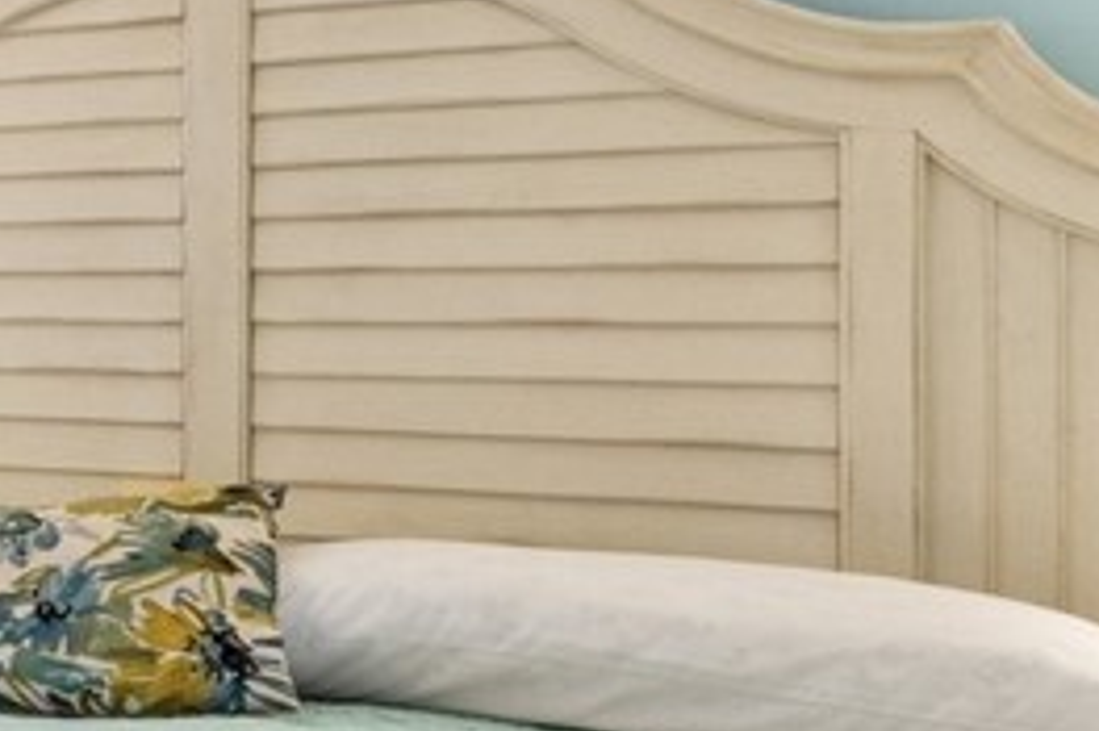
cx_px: -1145
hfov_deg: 18.6
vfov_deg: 21.6
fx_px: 1917
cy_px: 453
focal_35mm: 63
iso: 800
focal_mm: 15.2
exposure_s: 1/10
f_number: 7.1
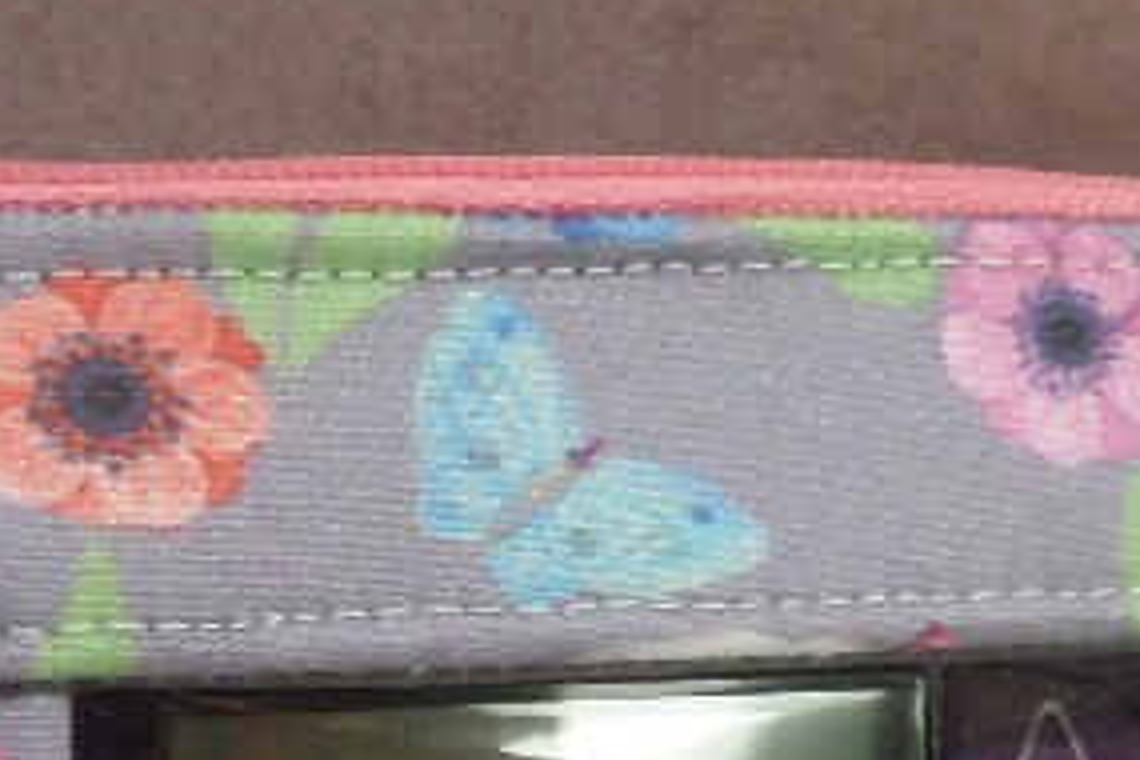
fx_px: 1773
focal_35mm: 56
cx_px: 532
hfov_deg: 35.6
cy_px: 812
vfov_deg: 22.9
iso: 100
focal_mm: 4.3
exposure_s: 1/30
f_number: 3.1
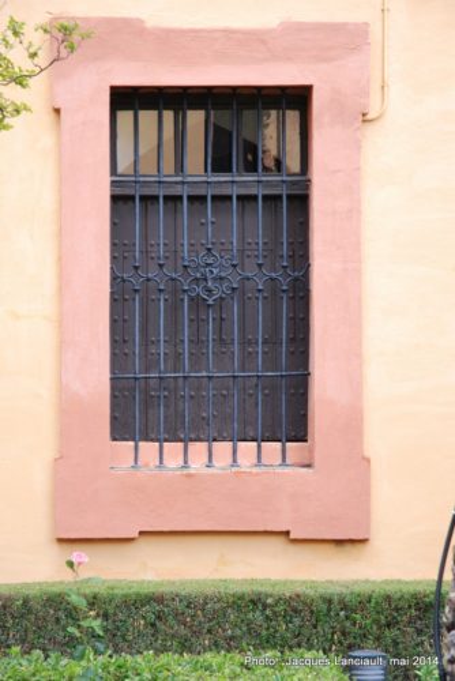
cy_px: 340
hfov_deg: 13.1
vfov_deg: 19.4
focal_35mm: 105
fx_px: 1988
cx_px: 228
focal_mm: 70
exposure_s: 1/60
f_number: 4.5
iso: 400
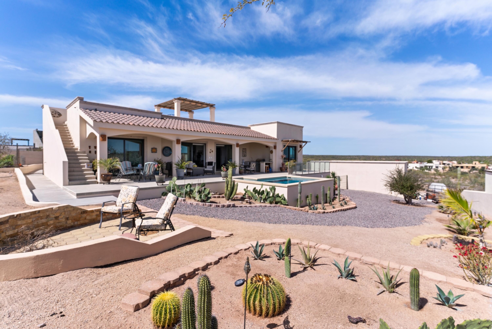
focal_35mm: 17
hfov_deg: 93.3
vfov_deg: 70.5
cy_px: 164
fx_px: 232
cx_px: 246
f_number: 5.6
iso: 100
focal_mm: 17
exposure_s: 1/400
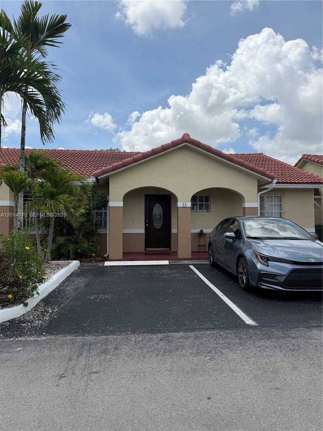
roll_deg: +2.6
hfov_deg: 56.8
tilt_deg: +1.8
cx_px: 162
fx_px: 299
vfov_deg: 71.6
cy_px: 216
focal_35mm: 24
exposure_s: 1/5714
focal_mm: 6.76
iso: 80
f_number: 1.78
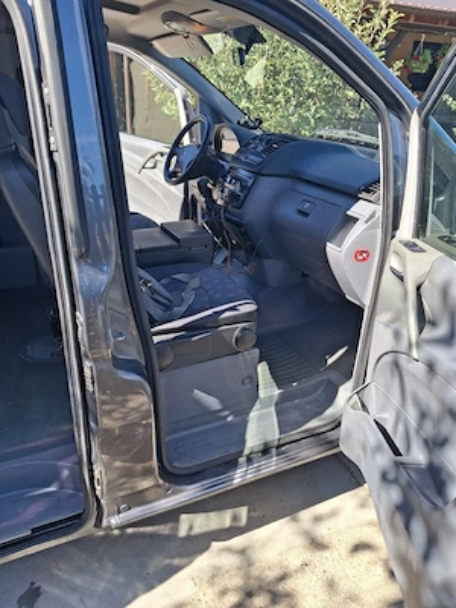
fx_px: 439
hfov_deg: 54.9
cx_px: 228
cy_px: 304
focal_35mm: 25
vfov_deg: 69.4
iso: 25
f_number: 1.8
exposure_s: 1/455
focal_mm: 4.69
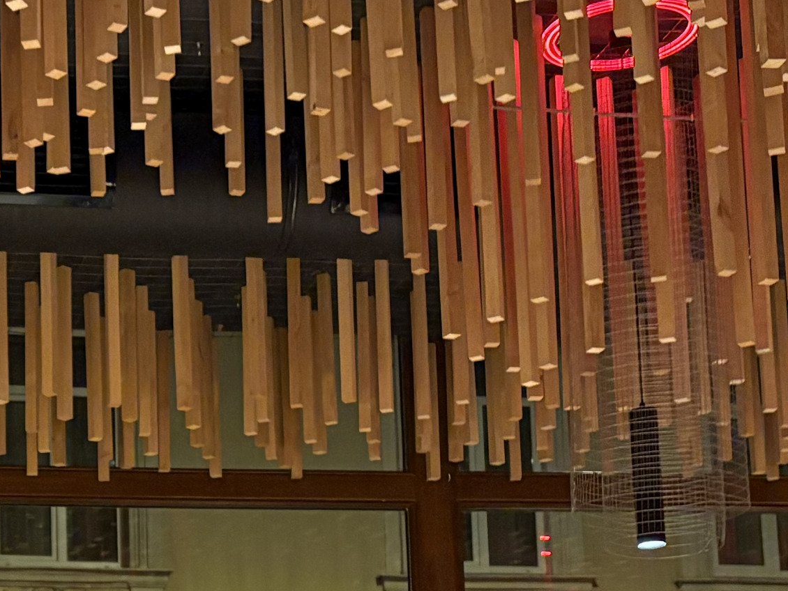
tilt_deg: +8.7
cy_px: 722
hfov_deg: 20.6
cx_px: -17
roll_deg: +1.3
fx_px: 2095
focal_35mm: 92
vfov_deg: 15.4
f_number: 1.6
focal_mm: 5.96
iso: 500
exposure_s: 1/57
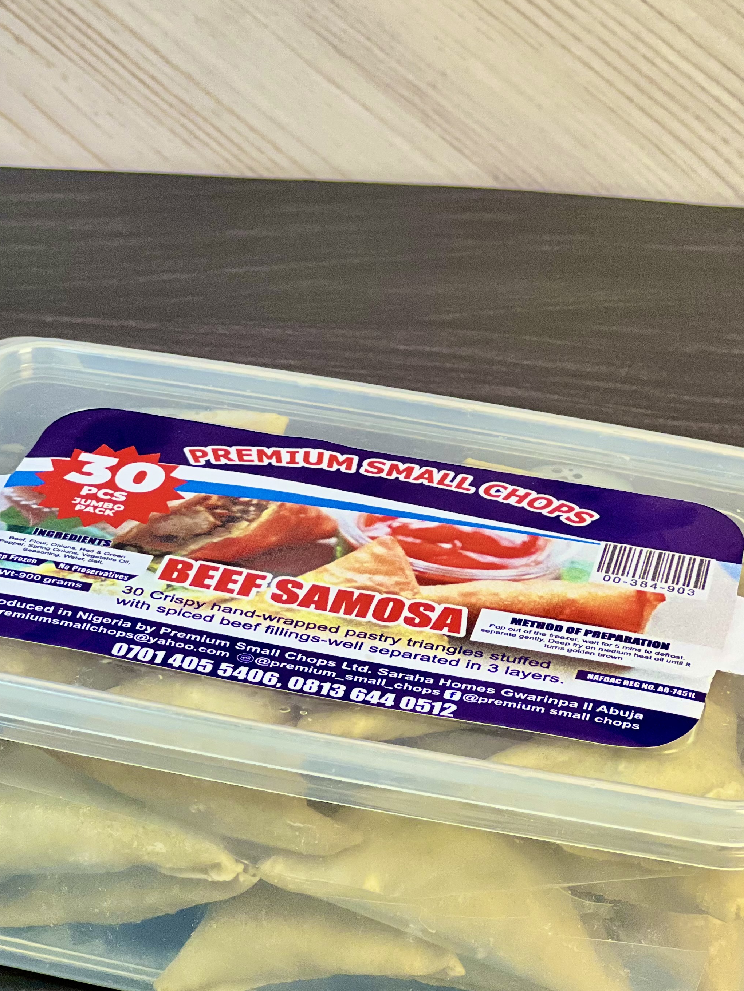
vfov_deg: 17.3
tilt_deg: -32.8
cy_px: 504
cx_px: 366
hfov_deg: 13.0
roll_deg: -3.0
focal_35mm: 114
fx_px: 3266
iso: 160
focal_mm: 9
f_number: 2.8
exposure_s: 1/121
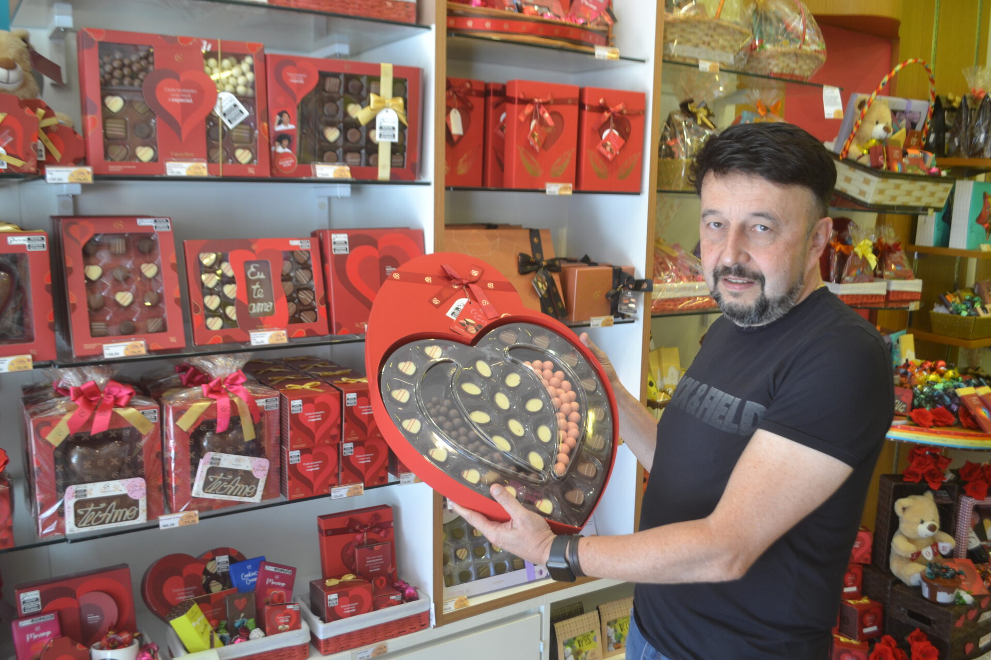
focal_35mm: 30
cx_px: 496
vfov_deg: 43.6
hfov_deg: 61.9
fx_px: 826
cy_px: 330
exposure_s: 1/50
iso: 400
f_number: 3.8
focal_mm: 20
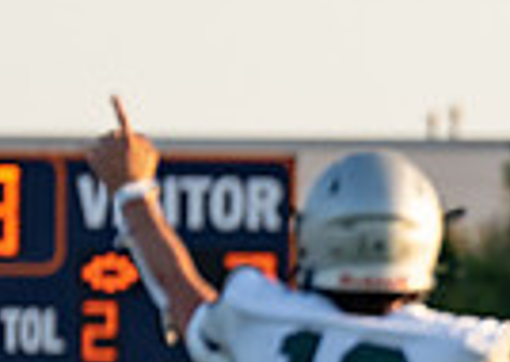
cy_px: 692
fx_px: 20964
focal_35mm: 1451
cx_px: 918
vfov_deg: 1.0
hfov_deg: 1.4
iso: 250
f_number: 2.8
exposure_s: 1/1600
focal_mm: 200
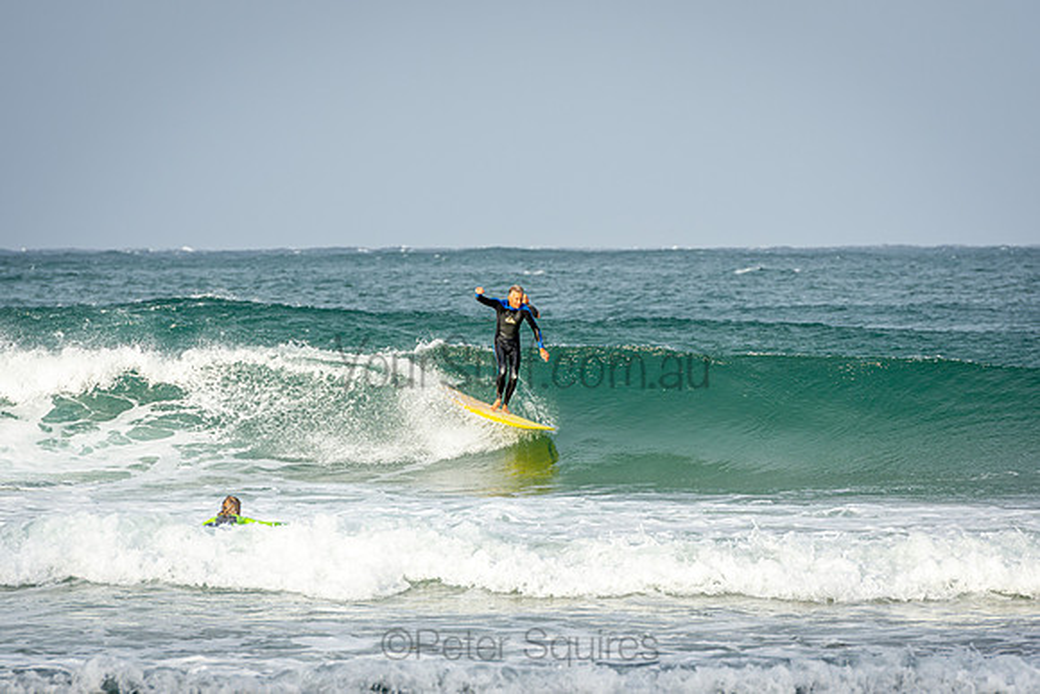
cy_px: 347
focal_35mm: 308
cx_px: 520
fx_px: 8909
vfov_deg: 4.5
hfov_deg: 6.7
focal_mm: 200
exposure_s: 1/1000
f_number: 5.6
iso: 200
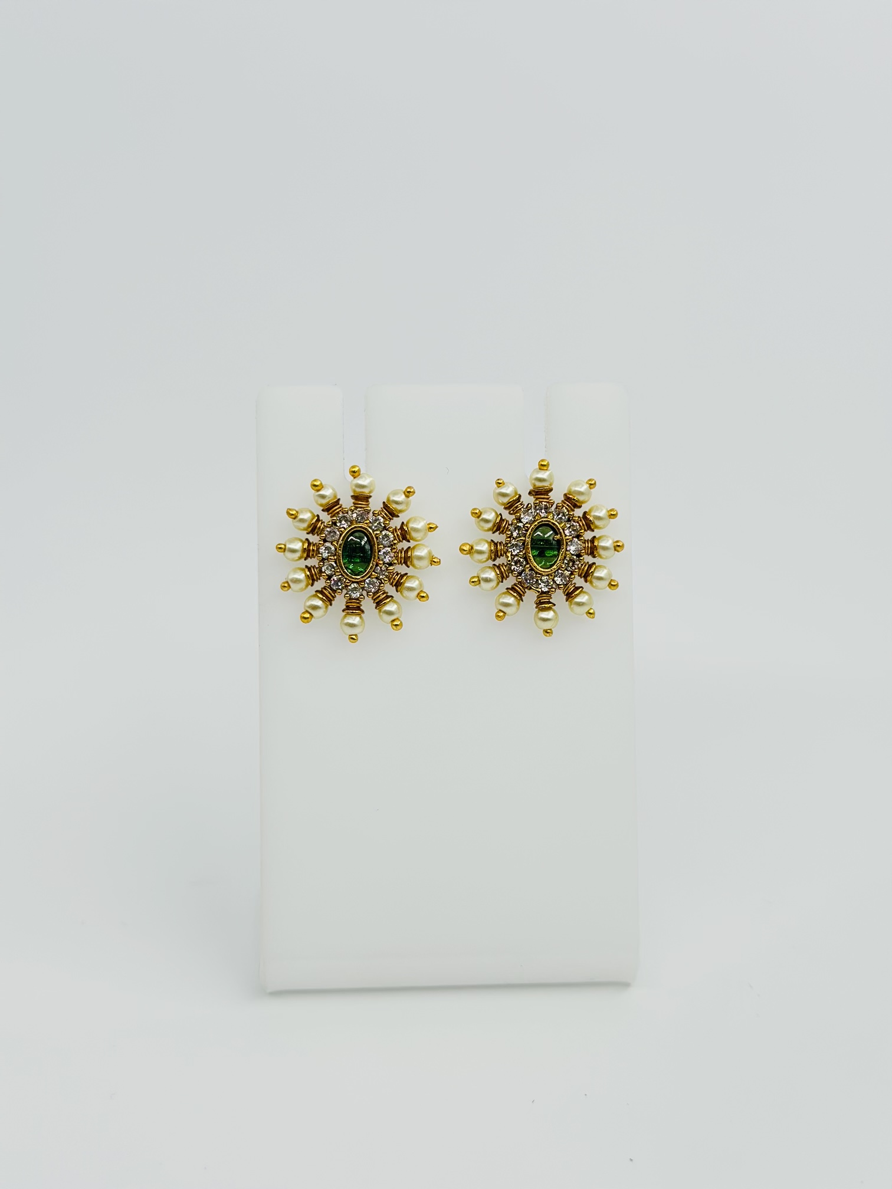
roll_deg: -1.0
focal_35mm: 48
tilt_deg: -19.6
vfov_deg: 39.7
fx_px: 1649
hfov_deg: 30.3
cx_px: 446
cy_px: 594
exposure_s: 1/1289
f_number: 1.78
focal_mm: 6.86
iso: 80
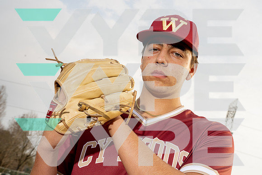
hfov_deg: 38.9
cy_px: 88
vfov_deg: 26.5
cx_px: 131
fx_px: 371
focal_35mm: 51
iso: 250
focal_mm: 51
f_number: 11
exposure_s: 1/250
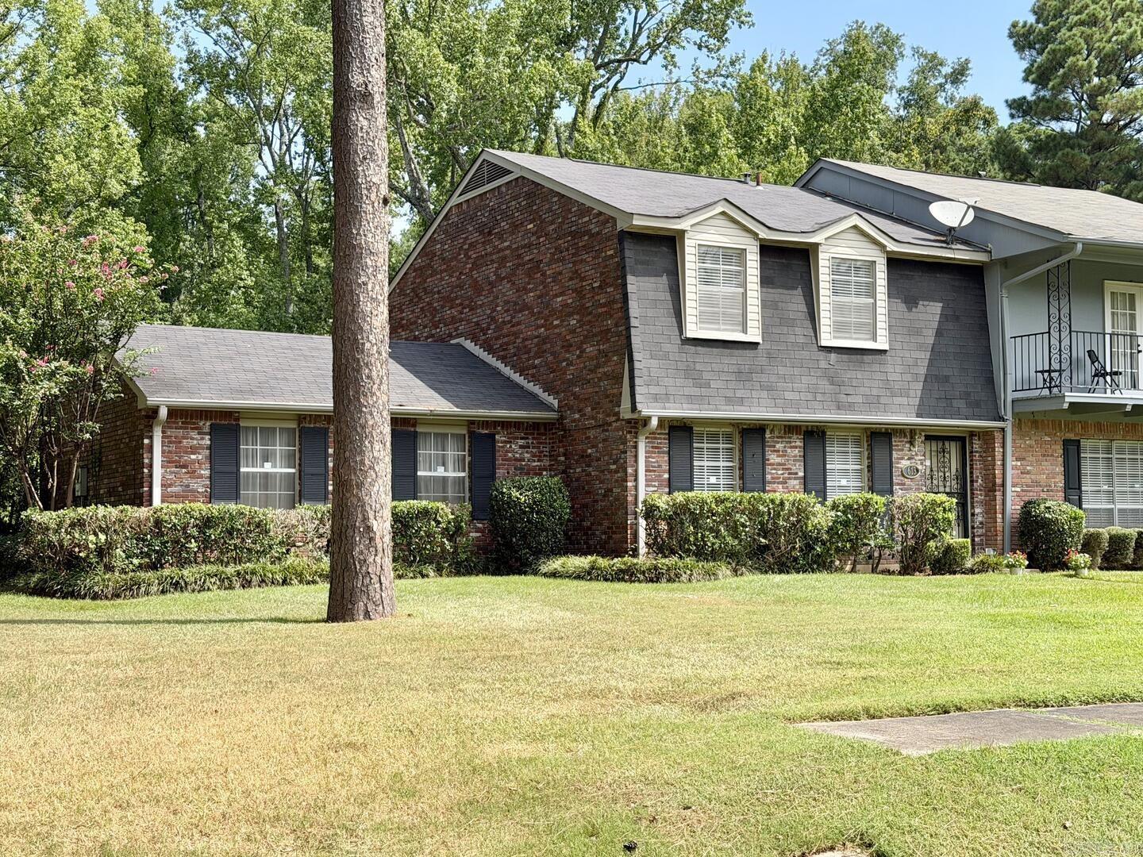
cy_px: 428
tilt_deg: +4.2
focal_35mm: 48
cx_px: 572
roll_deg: +0.7
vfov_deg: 30.3
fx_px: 1585
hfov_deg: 39.7
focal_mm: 6.76
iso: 64
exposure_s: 1/2494
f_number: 1.78
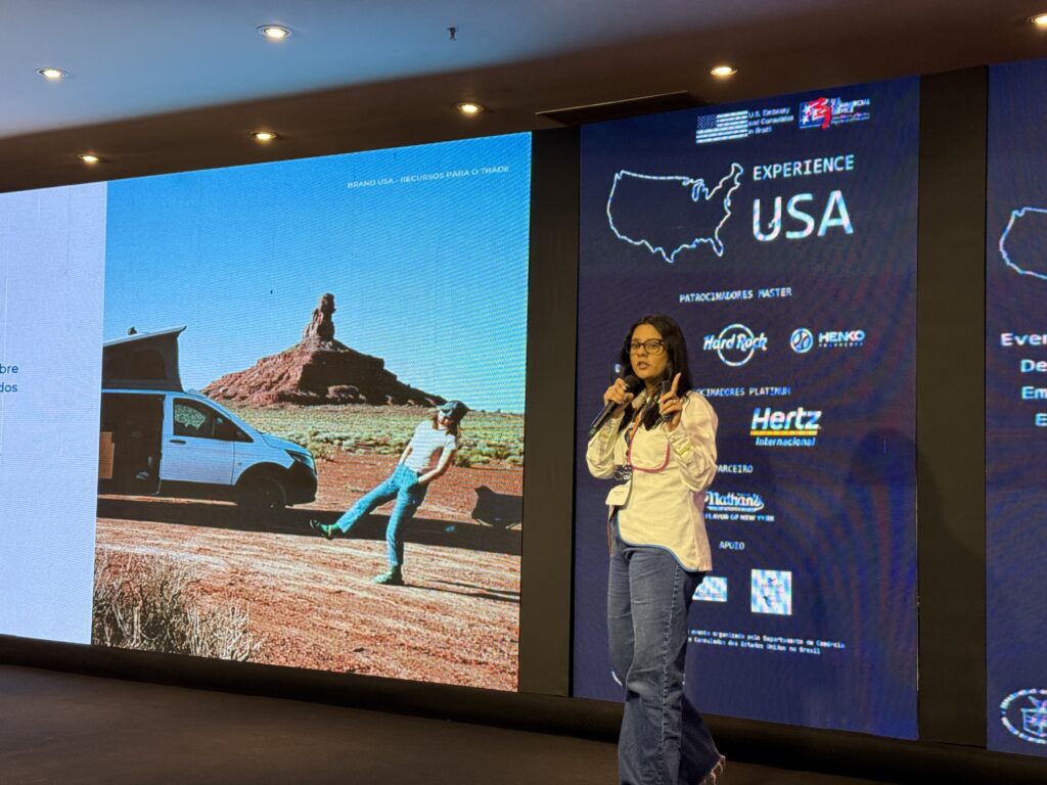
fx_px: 1452
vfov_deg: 30.3
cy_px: 392
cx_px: 524
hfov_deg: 39.7
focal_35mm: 48
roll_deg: -1.6
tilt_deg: +2.2
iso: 100
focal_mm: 6.76
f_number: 1.78
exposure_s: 1/107
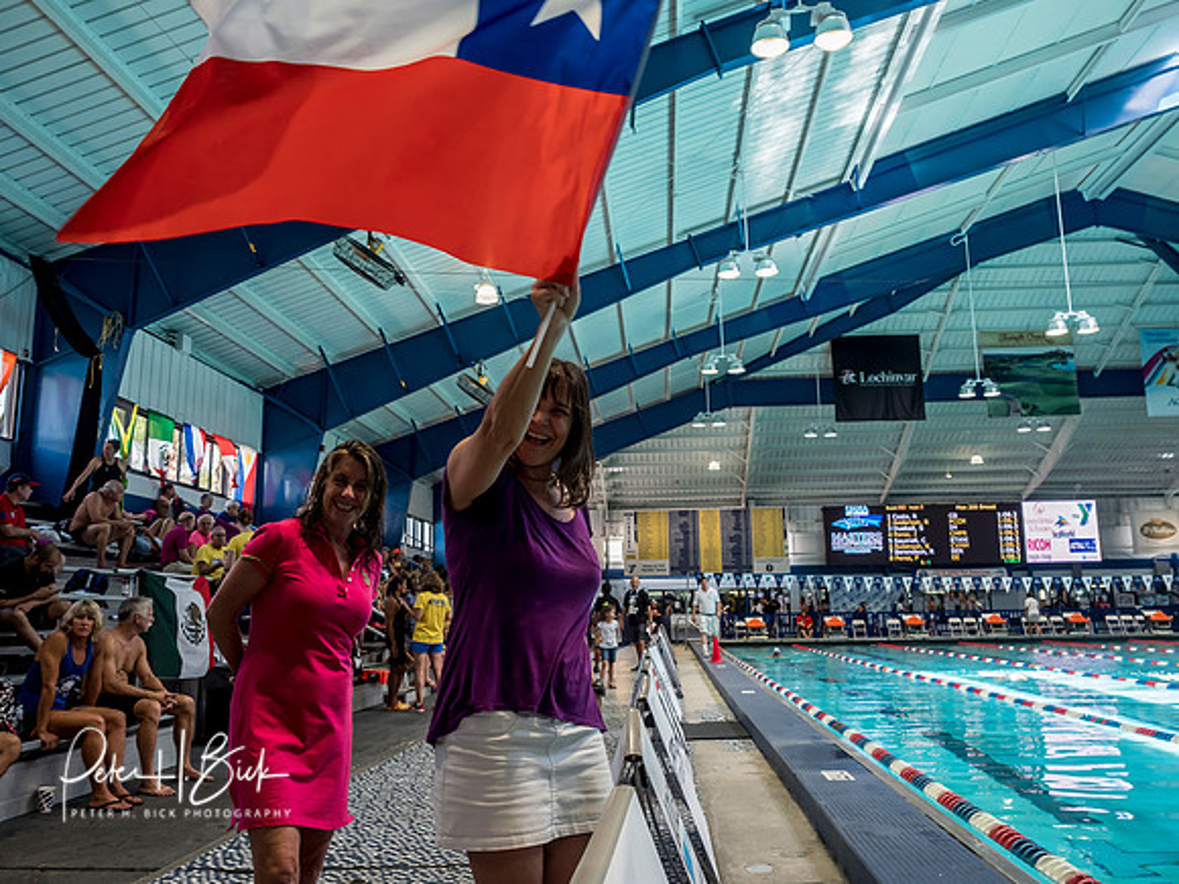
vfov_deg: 50.2
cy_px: 442
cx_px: 590
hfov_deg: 64.0
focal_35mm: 28
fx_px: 943
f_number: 2.8
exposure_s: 1/250
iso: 640
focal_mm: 12
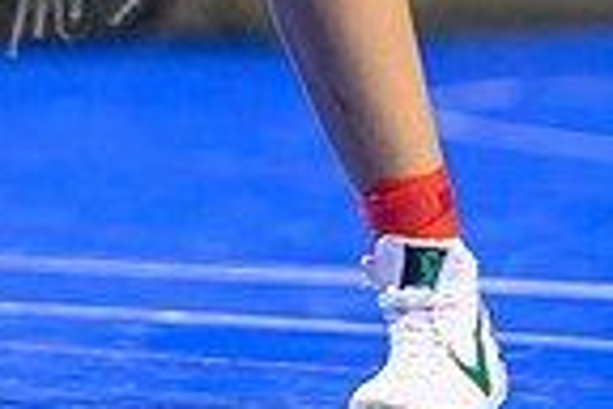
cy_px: -397
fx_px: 13264
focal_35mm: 779
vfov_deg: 1.8
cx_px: -492
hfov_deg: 2.6
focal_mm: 150
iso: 3200
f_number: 2.8
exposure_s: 1/800
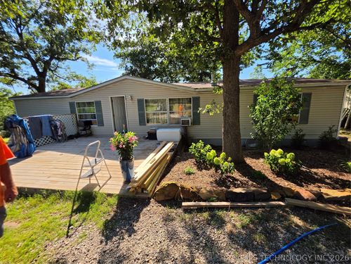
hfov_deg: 106.2
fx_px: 132
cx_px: 176
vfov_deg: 89.9
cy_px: 132
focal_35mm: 13
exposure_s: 1/1406
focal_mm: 2.2
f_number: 1.9
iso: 32
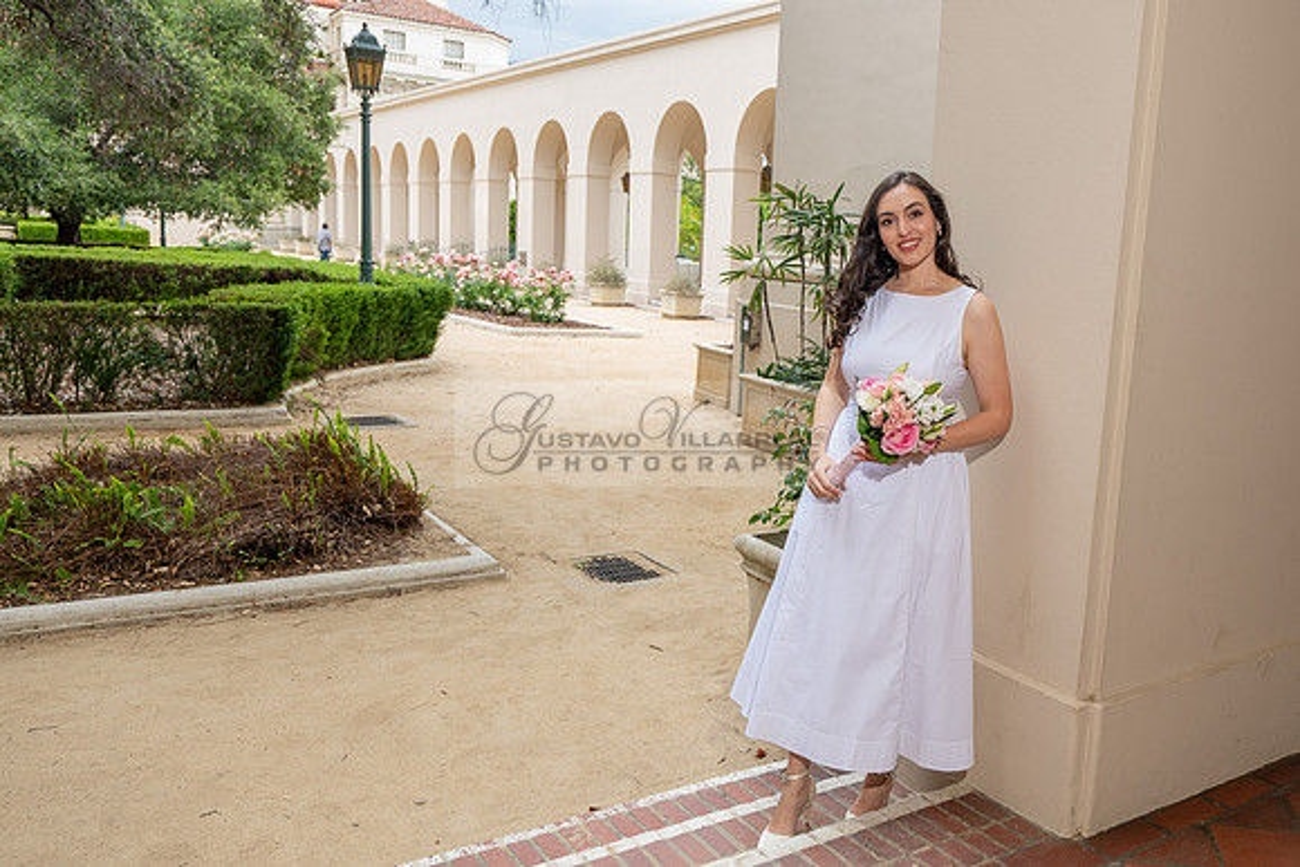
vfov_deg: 42.2
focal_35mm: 31
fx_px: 1123
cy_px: 418
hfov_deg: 59.2
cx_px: 824
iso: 200
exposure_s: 1/200
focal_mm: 24
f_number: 4
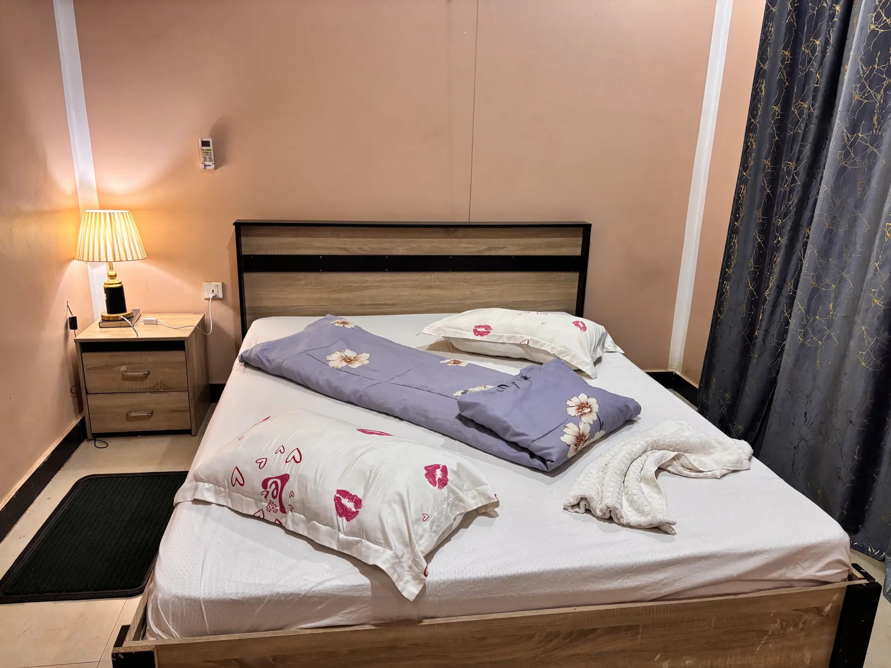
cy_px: 334
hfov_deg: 67.3
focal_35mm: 26
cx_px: 446
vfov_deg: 53.1
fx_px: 669
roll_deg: -0.6
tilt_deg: -14.9
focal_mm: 5.96
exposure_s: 1/50
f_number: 1.6
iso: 320
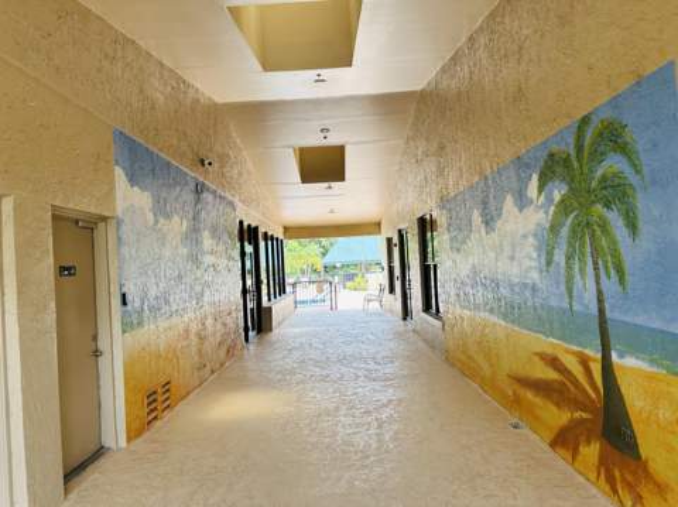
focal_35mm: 24
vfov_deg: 56.7
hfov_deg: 71.7
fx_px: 470
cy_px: 254
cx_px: 339
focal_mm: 6.86
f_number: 1.78
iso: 80
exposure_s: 1/271
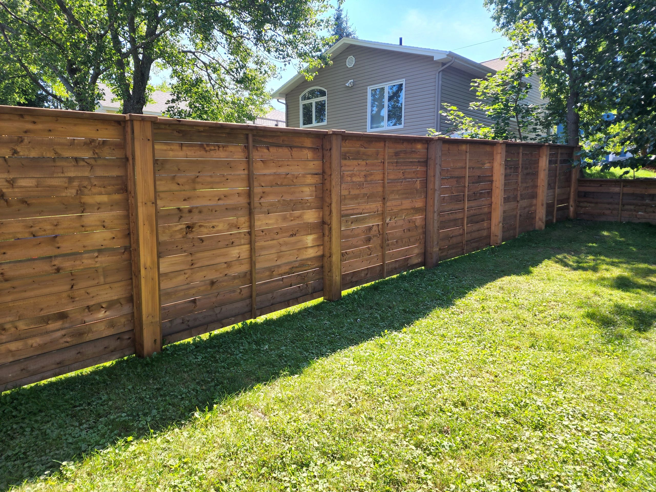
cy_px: 246
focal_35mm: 23
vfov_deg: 58.9
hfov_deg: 73.9
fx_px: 436
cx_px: 328
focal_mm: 6.4
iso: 12
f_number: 1.8
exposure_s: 1/217
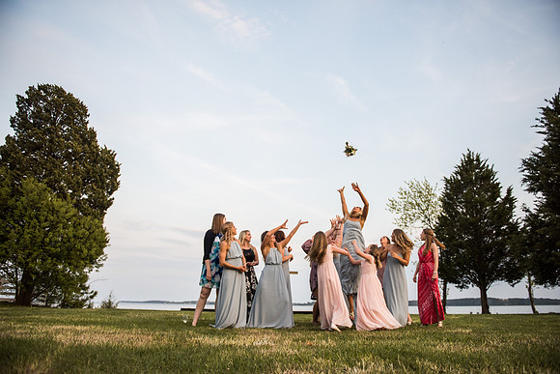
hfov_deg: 73.7
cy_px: 187
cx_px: 280
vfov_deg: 53.2
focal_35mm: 24
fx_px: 373
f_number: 2.8
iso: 800
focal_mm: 24
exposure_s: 1/1000
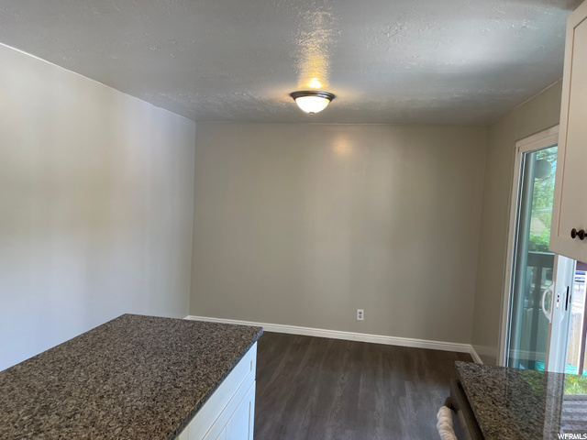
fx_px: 441
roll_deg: -3.2
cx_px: 294
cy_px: 220
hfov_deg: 67.3
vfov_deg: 53.1
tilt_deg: -4.4
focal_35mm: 26
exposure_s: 1/120
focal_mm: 5.1
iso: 125
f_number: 1.6
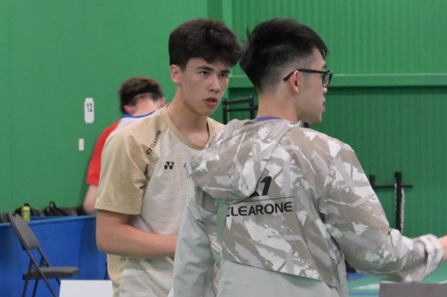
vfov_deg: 7.1
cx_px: 442
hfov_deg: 10.7
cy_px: 324
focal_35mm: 191
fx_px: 2370
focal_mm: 46
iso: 2200
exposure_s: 1/80
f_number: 6.7
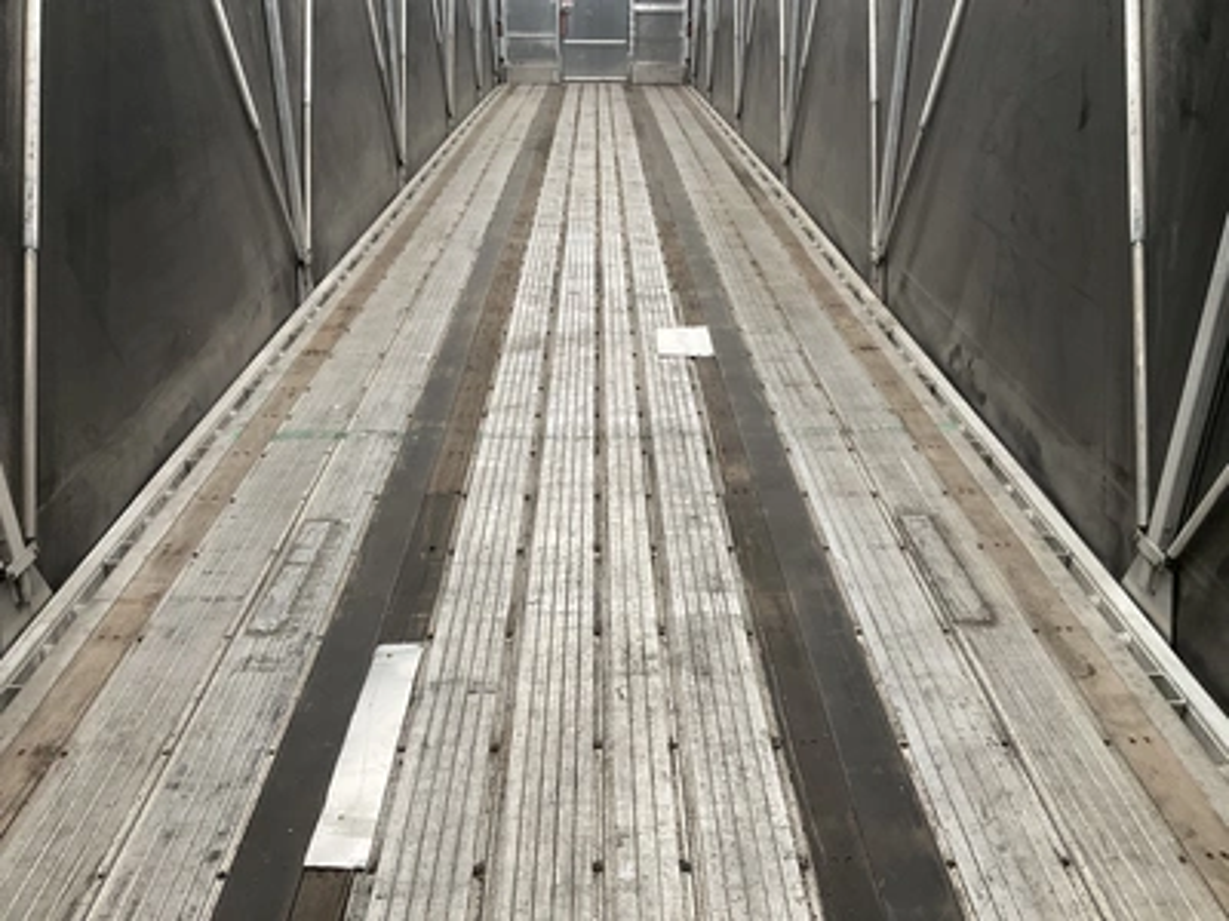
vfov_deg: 48.2
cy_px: 460
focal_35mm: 29
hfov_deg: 61.7
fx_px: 1030
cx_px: 614
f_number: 1.8
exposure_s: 1/66
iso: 64
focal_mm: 3
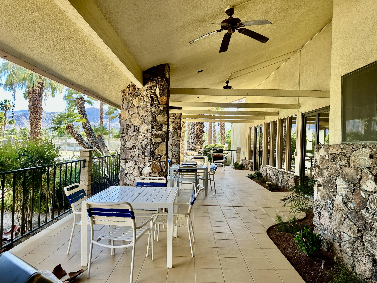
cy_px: 142
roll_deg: -1.7
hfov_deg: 71.6
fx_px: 261
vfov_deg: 56.8
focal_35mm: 24
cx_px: 188
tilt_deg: +0.4
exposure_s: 1/280
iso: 80
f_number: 1.78
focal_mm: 6.86
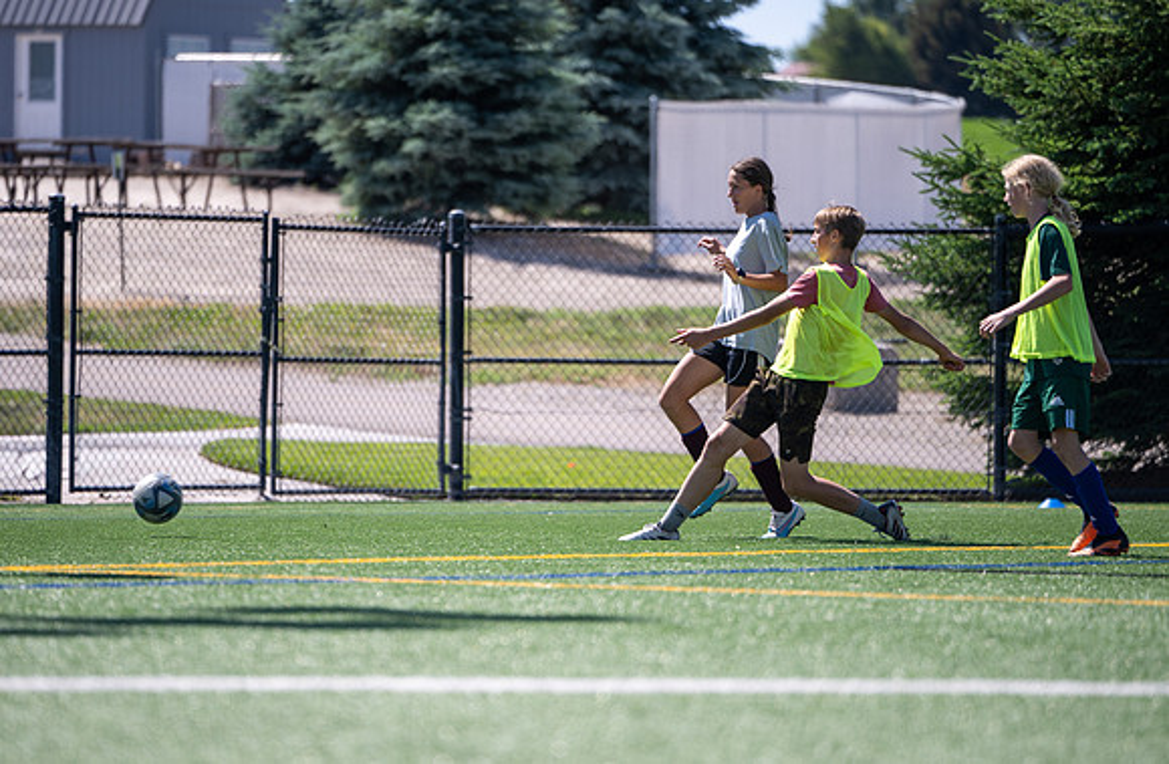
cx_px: 577
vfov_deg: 6.7
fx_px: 6496
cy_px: 419
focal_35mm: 201
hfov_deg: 10.3
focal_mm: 180
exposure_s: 1/800
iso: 50
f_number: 2.8
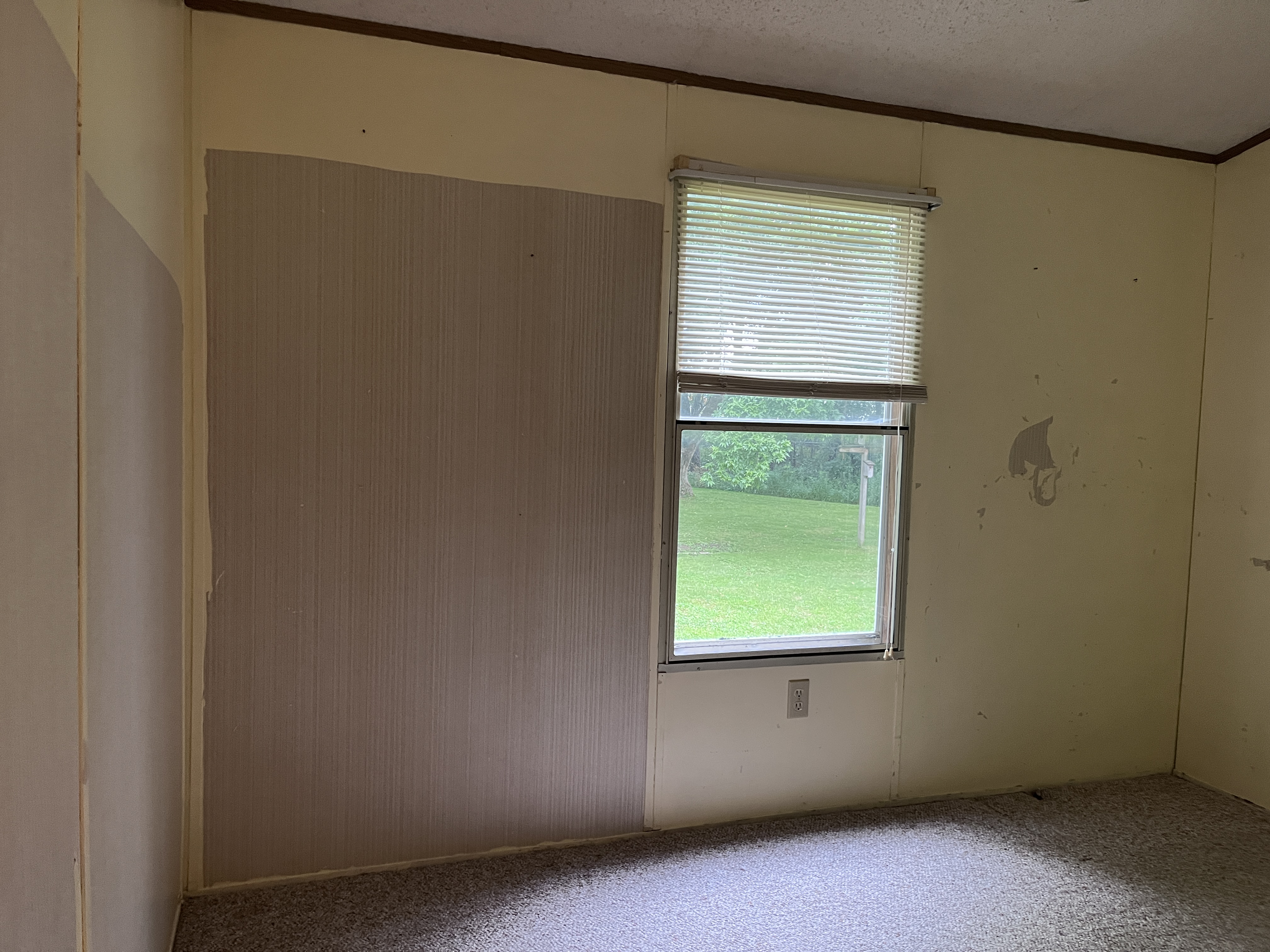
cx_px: 635
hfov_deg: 67.3
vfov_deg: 53.1
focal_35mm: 26
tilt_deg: -2.7
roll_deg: -1.8
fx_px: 954
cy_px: 476
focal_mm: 5.1
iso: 320
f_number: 1.6
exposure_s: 1/60
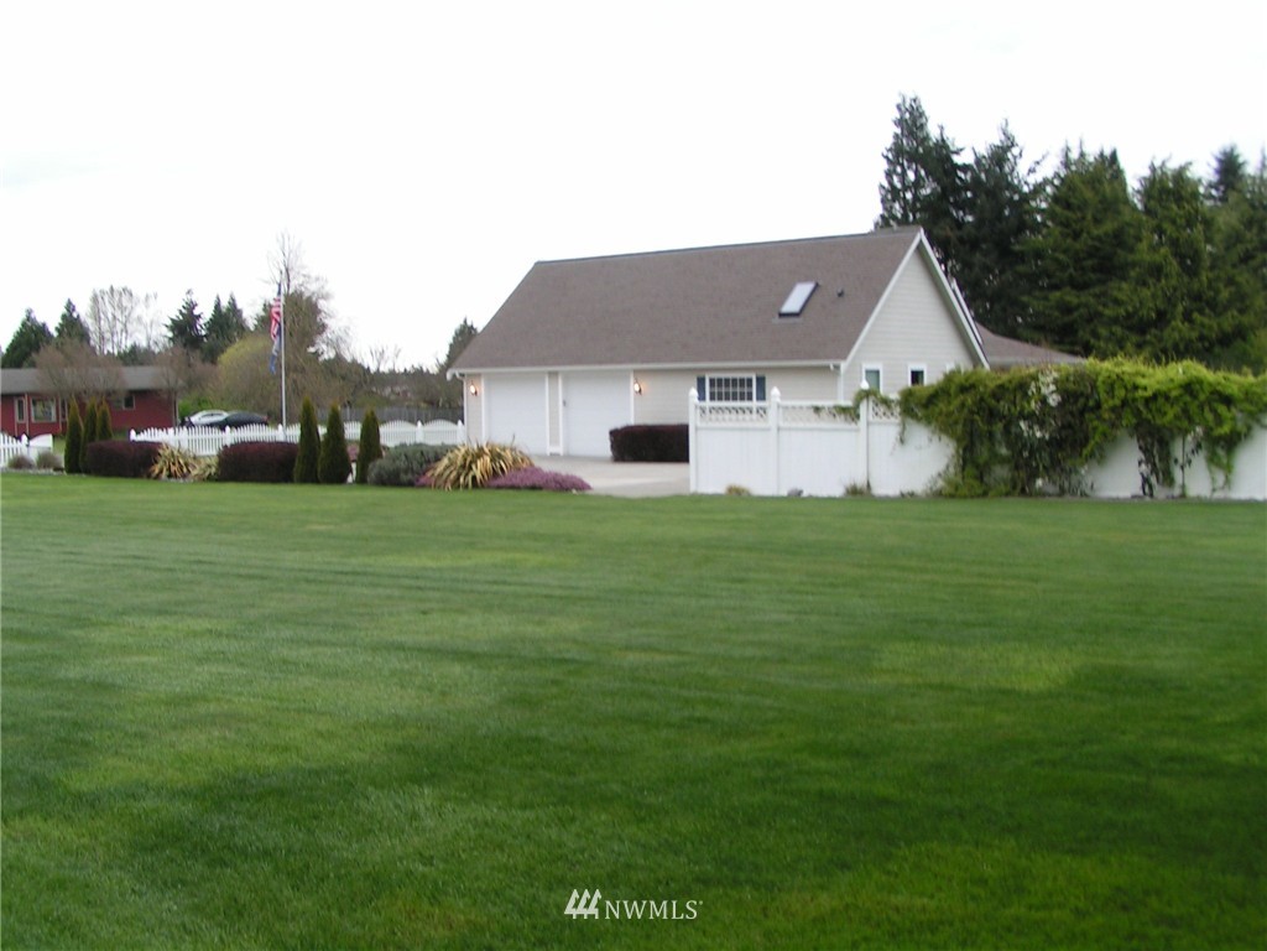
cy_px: 476
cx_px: 634
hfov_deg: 49.0
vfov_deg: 37.7
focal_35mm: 38
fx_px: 1391
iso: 50
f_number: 5.6
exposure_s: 1/30
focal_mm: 5.8
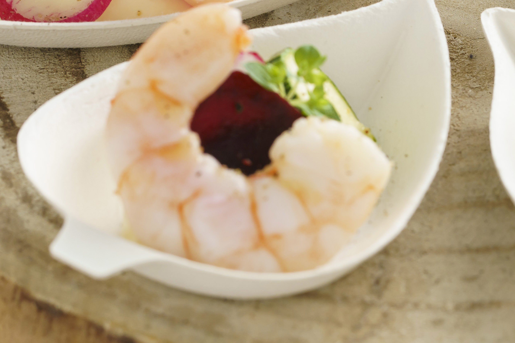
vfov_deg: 4.9
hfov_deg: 7.4
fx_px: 3992
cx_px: 410
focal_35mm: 279
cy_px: 15
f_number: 9
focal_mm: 100
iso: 320
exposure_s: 1/160
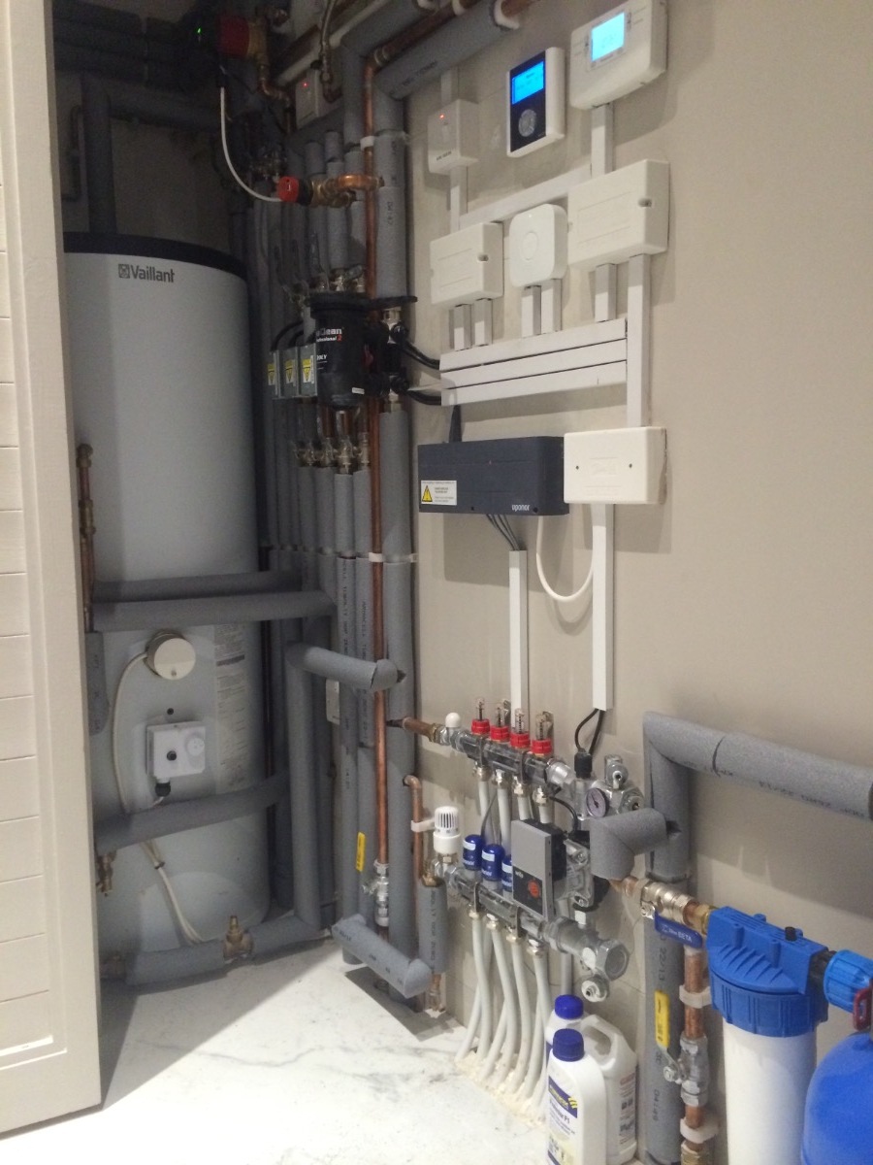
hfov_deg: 46.8
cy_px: 582
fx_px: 1009
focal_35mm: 30
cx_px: 436
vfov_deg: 60.0
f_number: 2.2
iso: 320
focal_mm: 4.12
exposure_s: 1/20
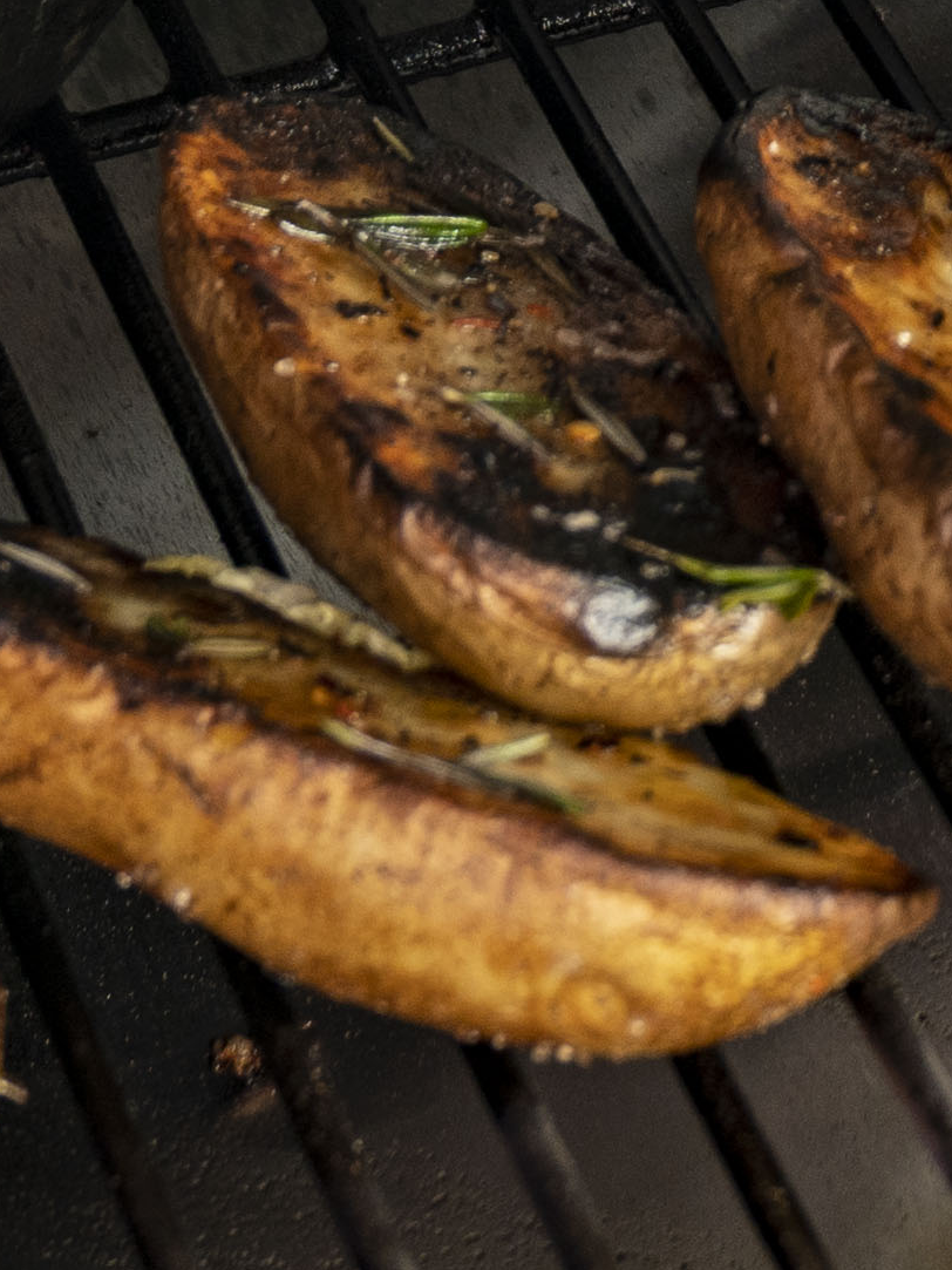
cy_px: -1095
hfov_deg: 6.1
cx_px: 1775
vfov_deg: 7.9
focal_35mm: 240
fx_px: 8802
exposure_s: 1/200
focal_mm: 34
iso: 100
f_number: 4.5
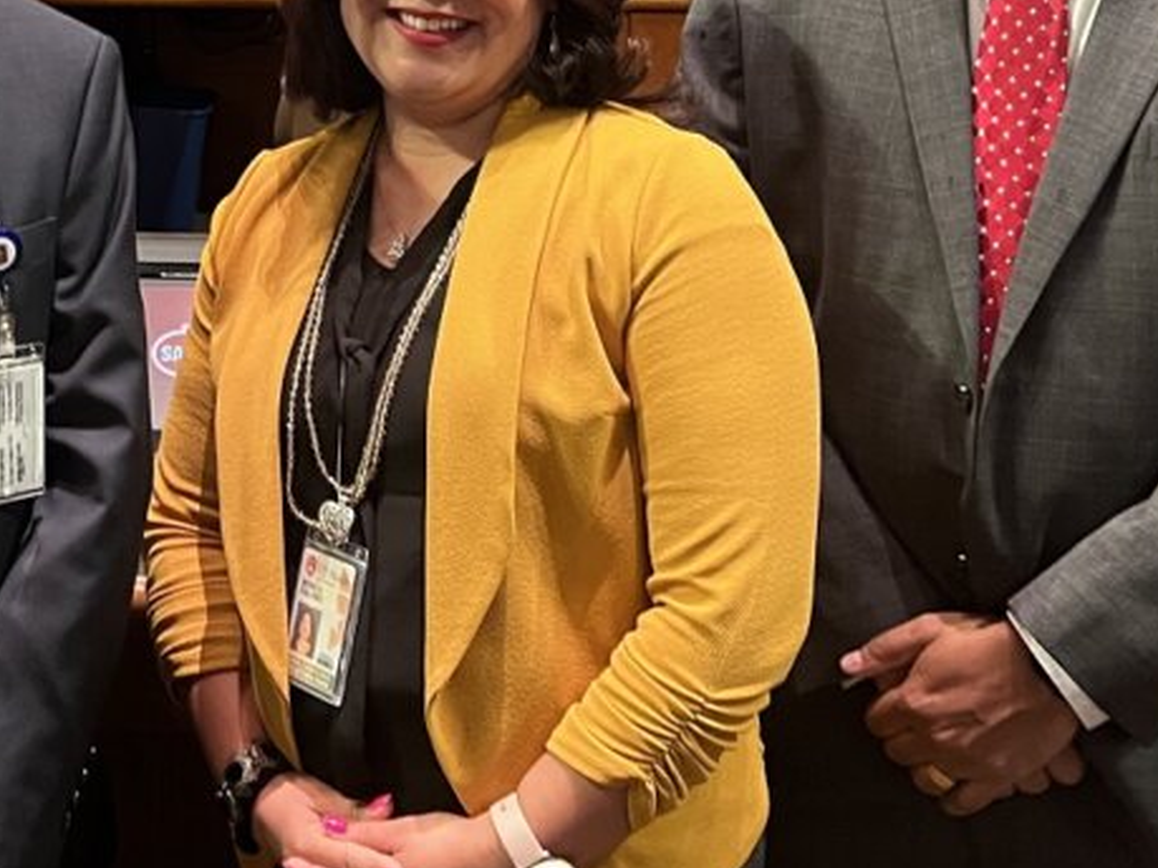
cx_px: 43
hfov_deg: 27.2
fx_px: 2274
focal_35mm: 68
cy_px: 0
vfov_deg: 20.9
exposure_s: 1/60
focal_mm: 5.7
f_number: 1.5
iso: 400
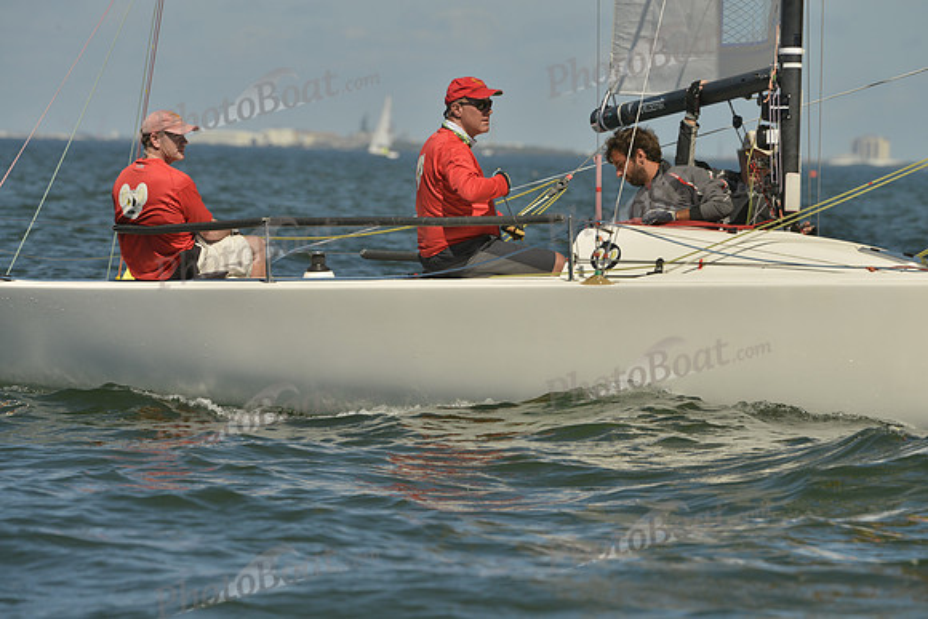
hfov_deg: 5.2
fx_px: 10313
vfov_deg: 3.4
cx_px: 464
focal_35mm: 400
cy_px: 310
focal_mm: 400
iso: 280
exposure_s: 1/1000
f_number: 11
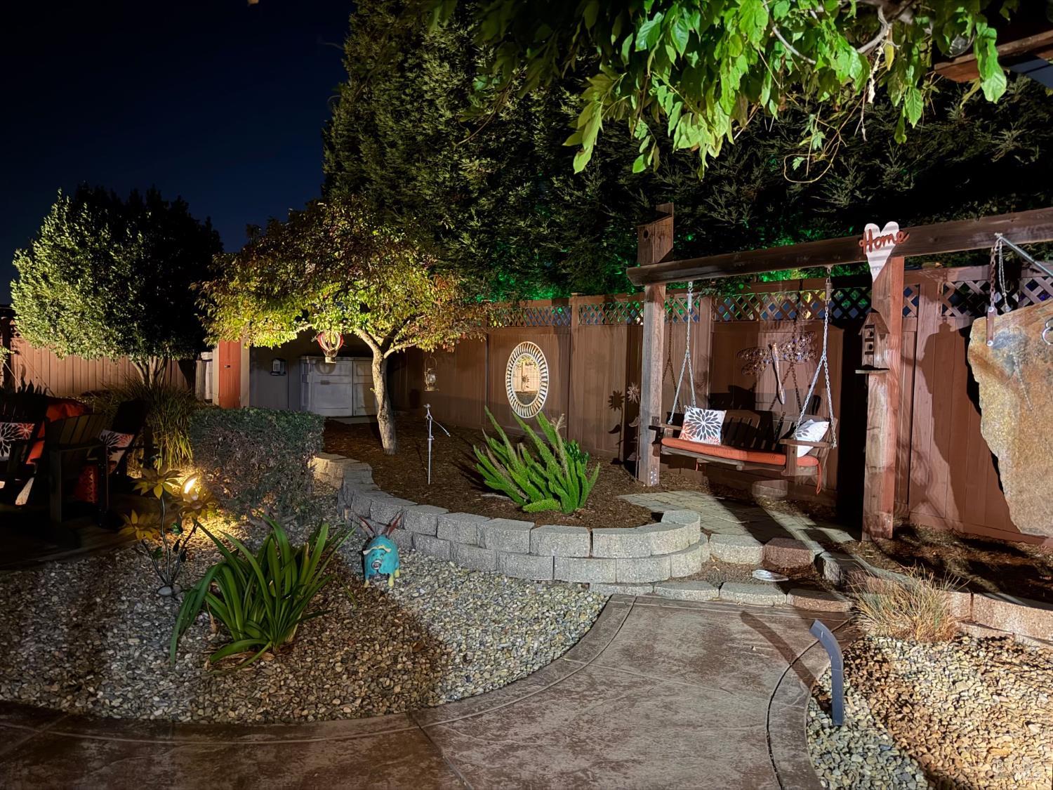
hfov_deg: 71.6
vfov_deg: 56.8
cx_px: 526
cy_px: 395
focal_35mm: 24
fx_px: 730
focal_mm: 6.76
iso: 2500
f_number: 1.78
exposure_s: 1/9
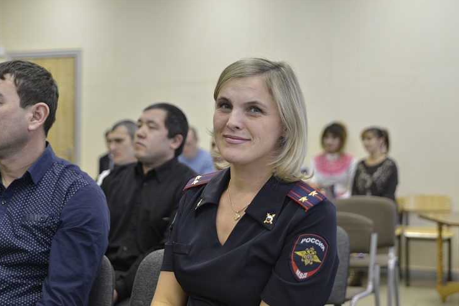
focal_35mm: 52
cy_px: 163
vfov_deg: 26.0
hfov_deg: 38.2
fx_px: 663
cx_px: 241
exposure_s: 1/125
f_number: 2.8
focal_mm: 48
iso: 560
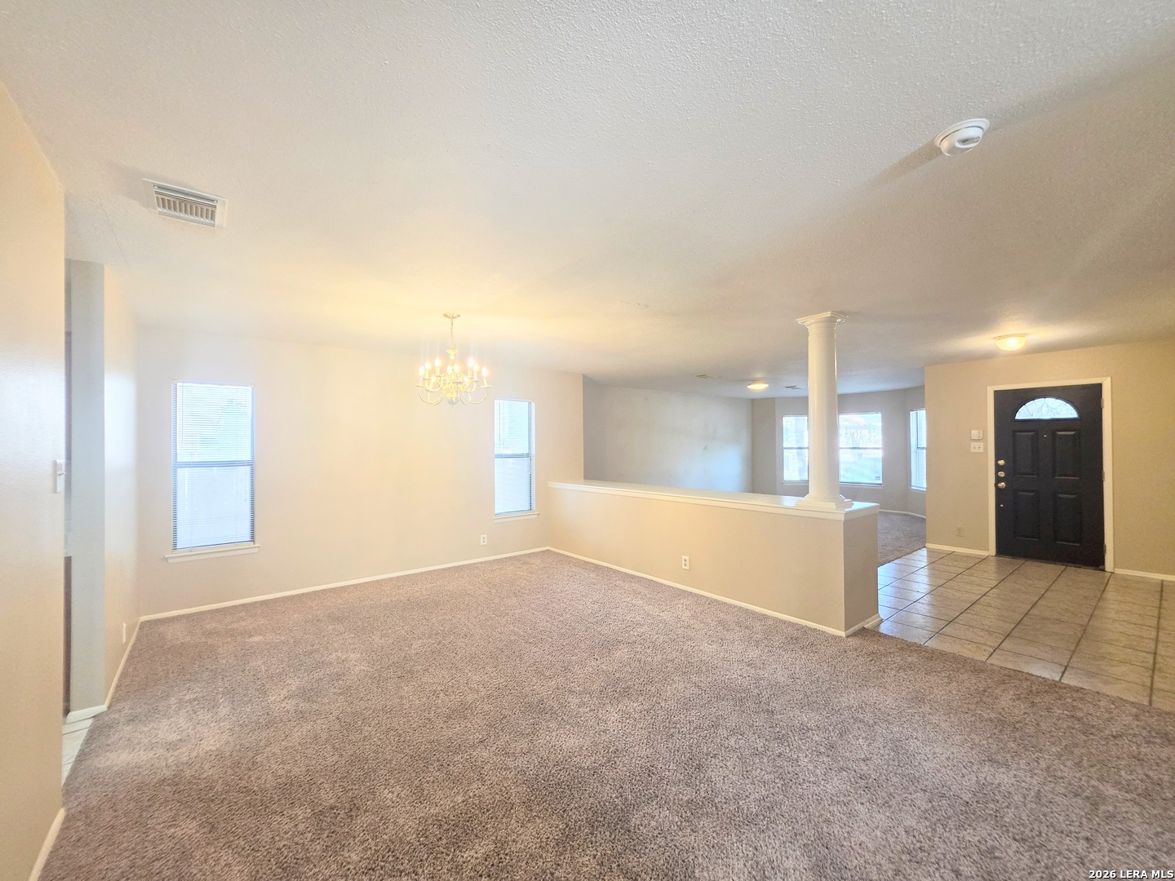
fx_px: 441
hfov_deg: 106.2
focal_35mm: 13
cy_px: 440
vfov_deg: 89.9
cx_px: 588
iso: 160
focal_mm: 2.2
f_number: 1.9
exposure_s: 1/120
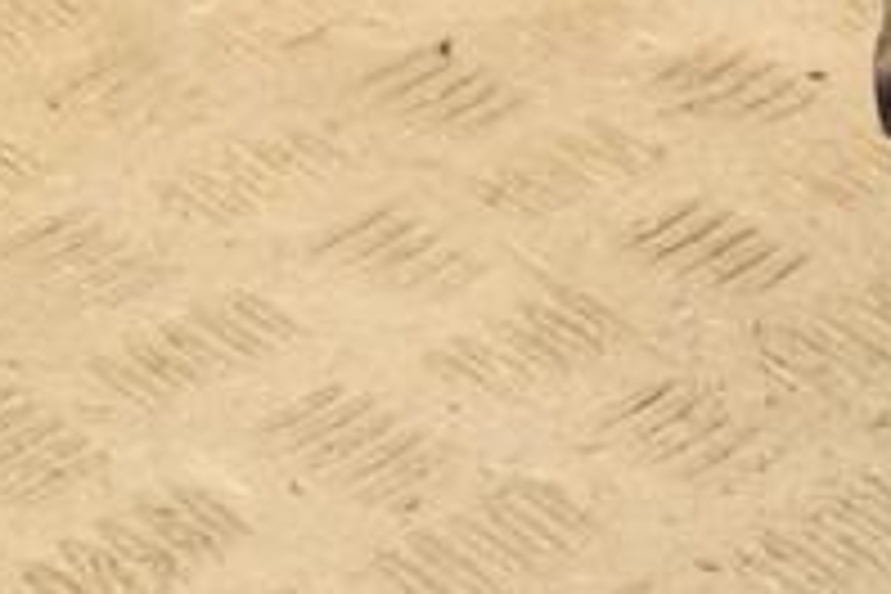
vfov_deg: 6.7
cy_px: -184
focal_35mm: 205
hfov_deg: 9.9
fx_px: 5061
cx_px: 1179
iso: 800
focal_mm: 45
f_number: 6.3
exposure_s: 1/200
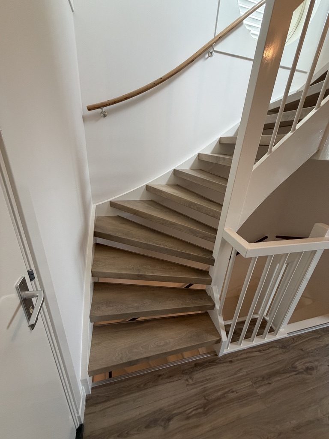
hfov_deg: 85.7
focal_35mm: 14
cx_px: 164
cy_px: 220
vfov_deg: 102.1
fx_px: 177
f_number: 2.2
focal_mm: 2.22
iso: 320
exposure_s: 1/100
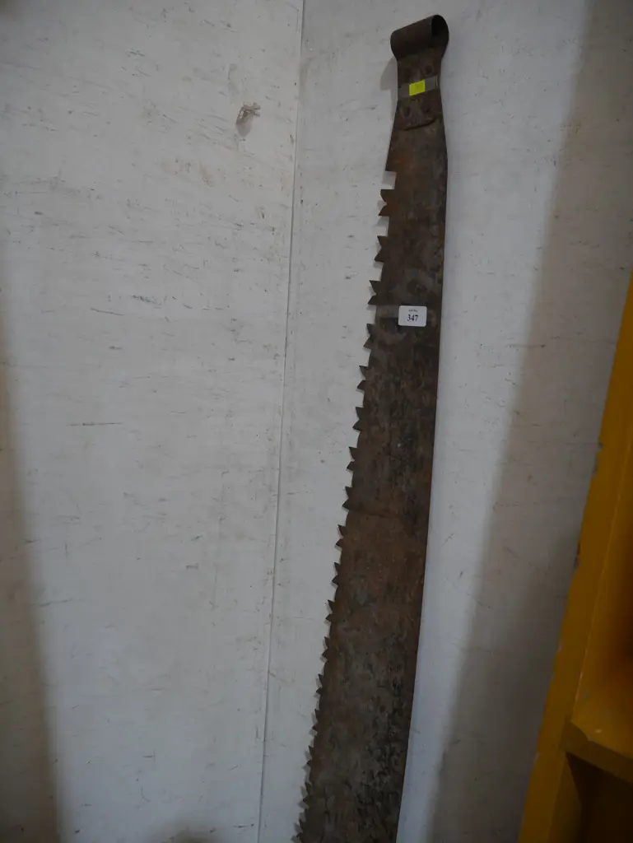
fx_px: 682
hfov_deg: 49.8
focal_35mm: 28
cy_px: 422
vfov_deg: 63.4
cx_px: 316
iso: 500
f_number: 3.5
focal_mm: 14
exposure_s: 1/60
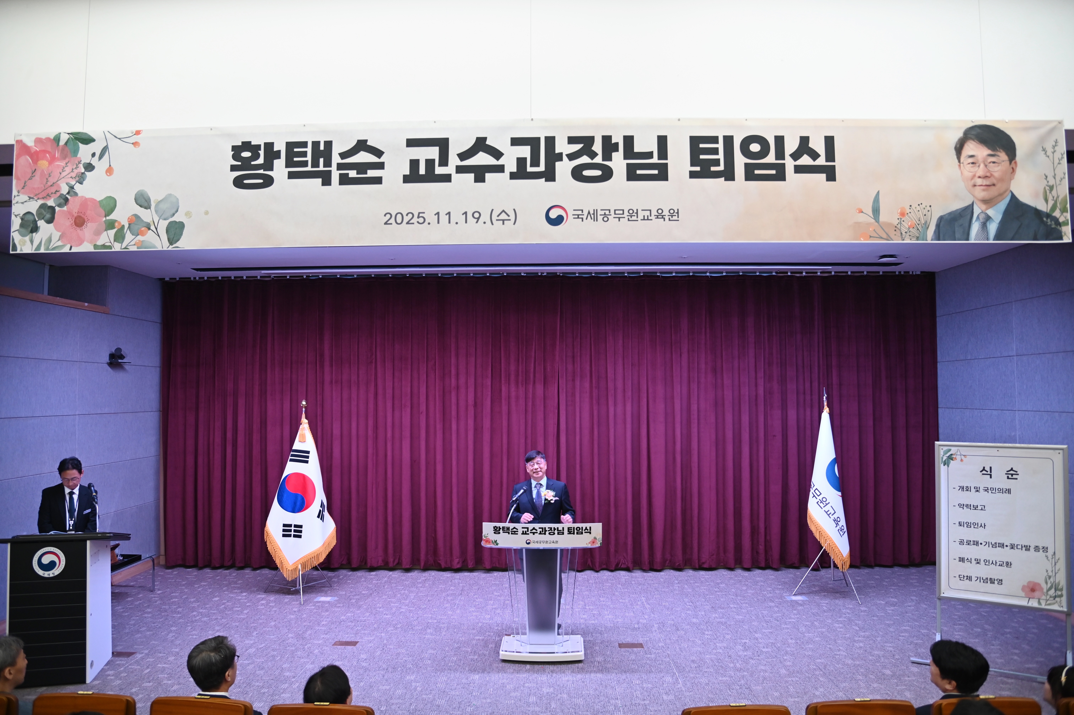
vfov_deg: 53.1
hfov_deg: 73.8
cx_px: 537
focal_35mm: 24
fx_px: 716
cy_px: 358
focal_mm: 24
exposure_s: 1/125
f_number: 4
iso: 1250
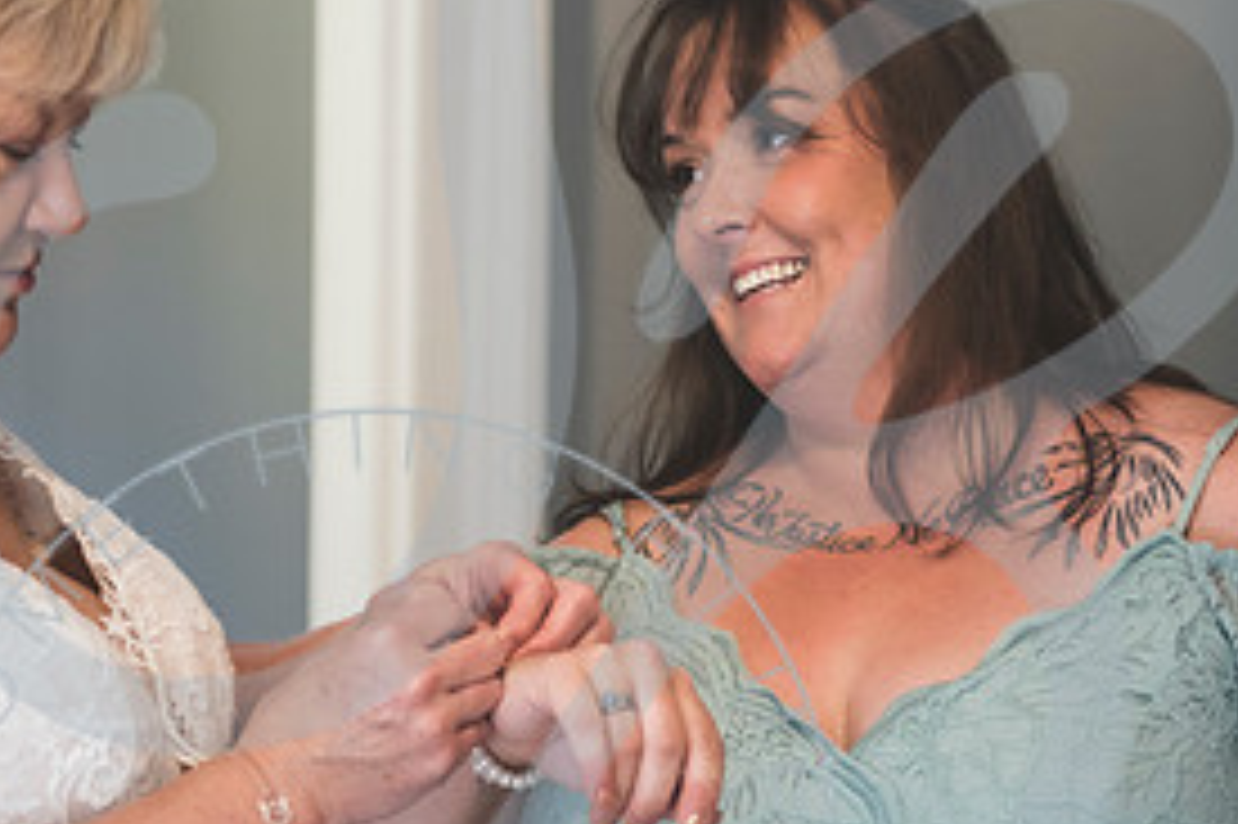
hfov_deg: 17.7
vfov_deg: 11.8
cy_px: 493
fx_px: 3987
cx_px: 603
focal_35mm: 116
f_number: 2.8
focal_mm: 55
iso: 1250
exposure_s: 1/125
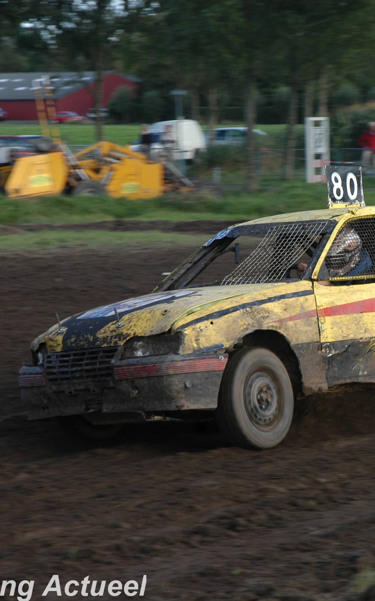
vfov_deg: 14.6
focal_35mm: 143
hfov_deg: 9.2
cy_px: 301
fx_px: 2338
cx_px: 289
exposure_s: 1/160
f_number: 6.3
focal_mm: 62
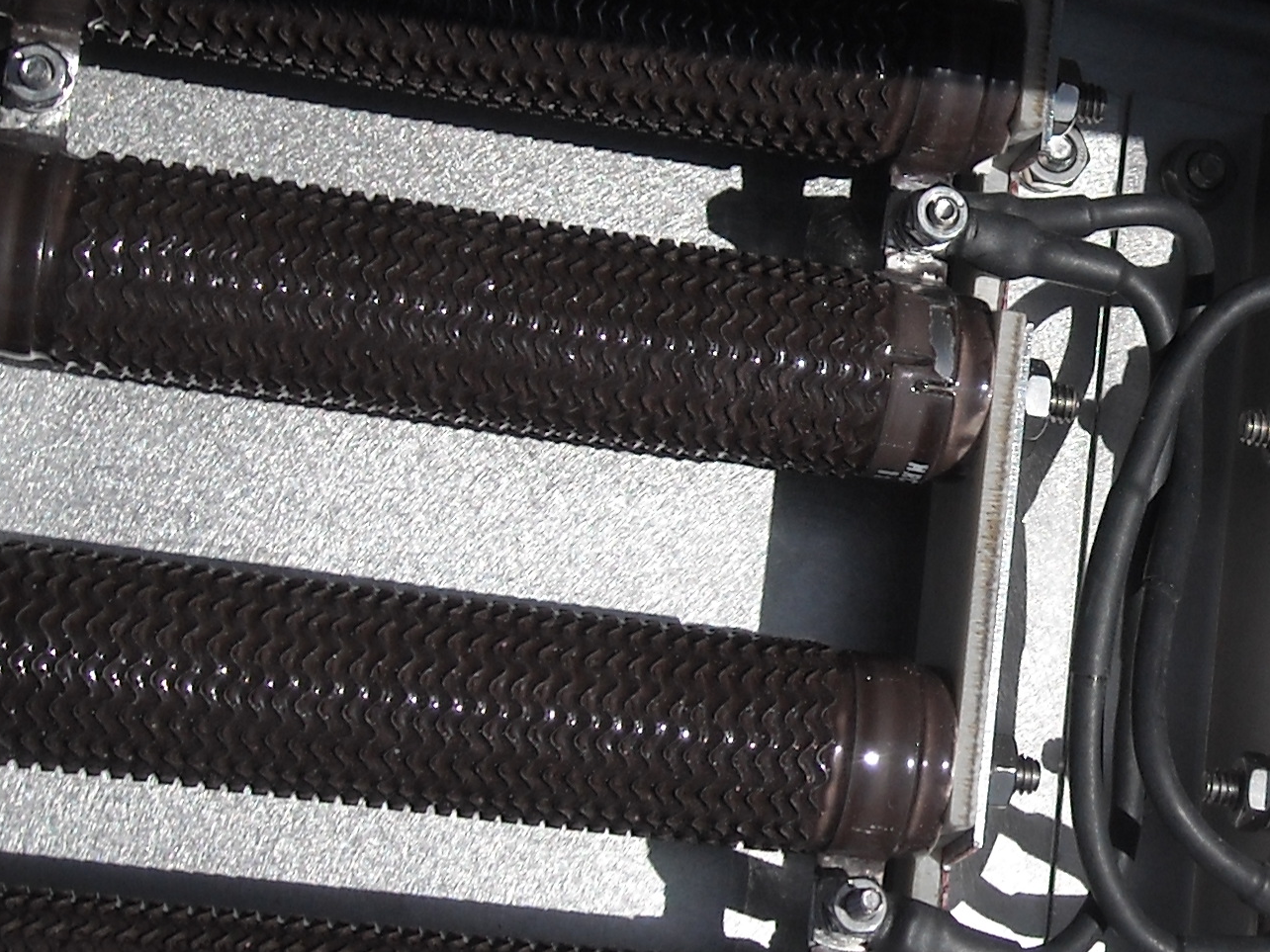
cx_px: 1208
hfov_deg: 21.4
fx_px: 3265
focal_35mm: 89
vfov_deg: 16.6
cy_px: 456
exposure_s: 1/676
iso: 64
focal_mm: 5.7
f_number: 5.6
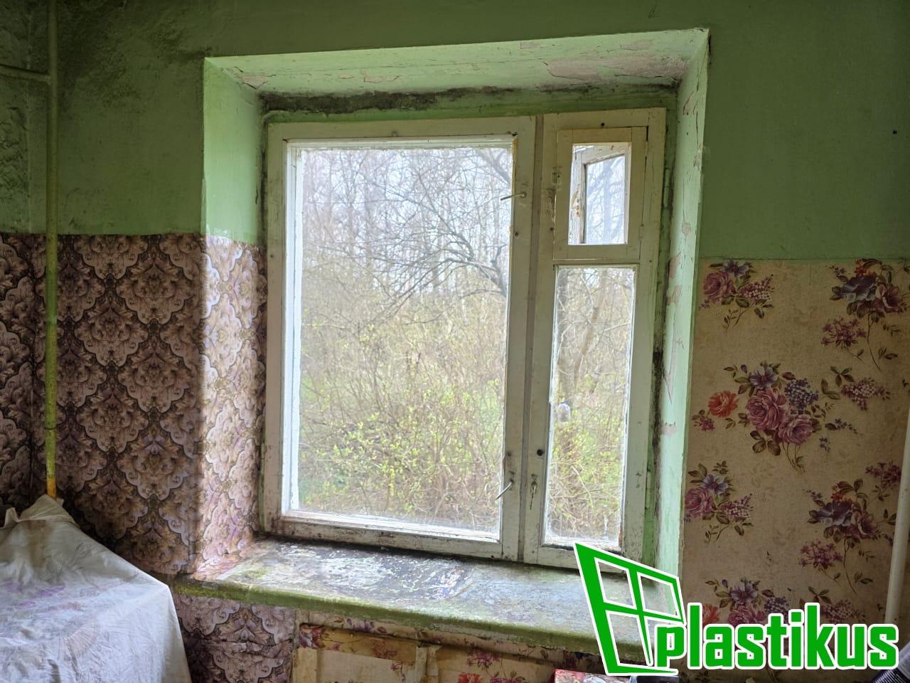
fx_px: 605
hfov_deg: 73.9
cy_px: 342
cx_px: 455
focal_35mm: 23
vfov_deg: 58.9
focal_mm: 6.3
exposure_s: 1/180
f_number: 1.7
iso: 200
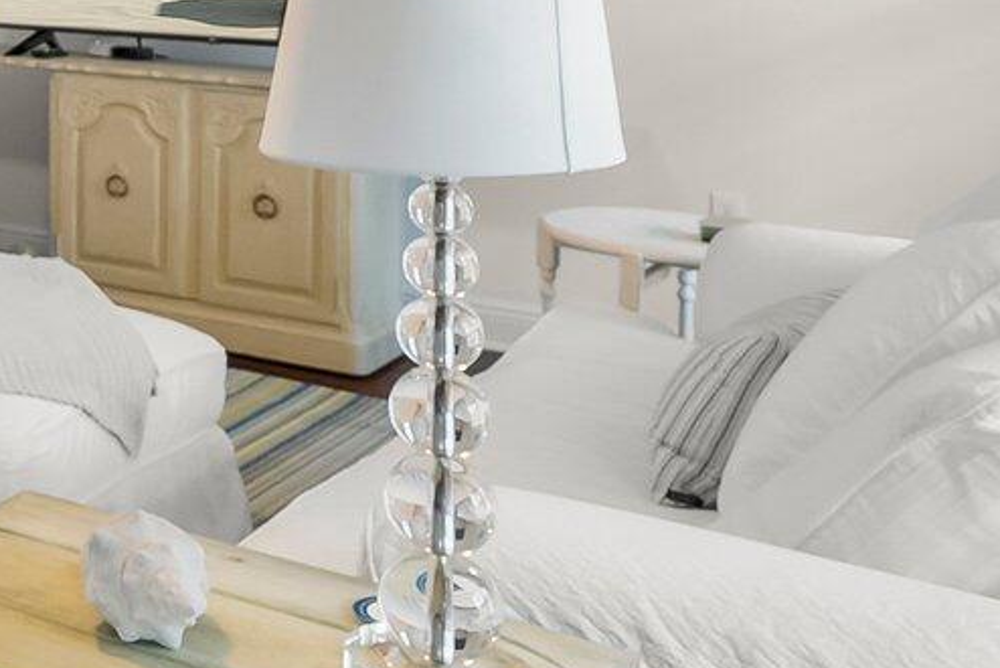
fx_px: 1612
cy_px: -129
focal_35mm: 58
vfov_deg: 21.7
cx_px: -474
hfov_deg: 26.1
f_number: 8
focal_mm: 14
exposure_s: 1/20
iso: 1600
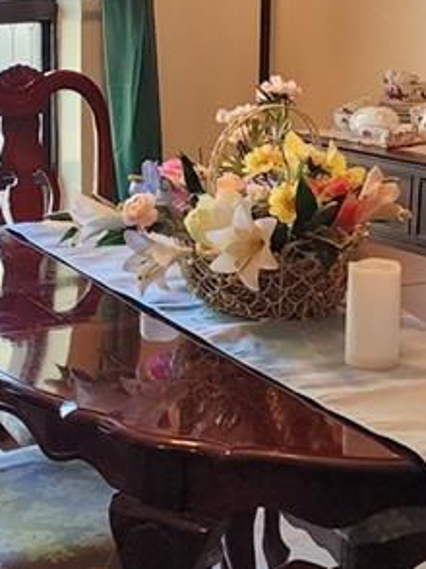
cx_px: 99
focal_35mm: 94
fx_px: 1545
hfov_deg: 15.6
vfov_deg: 20.9
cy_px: 240
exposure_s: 1/120
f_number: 1.8
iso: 200
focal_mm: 6.4
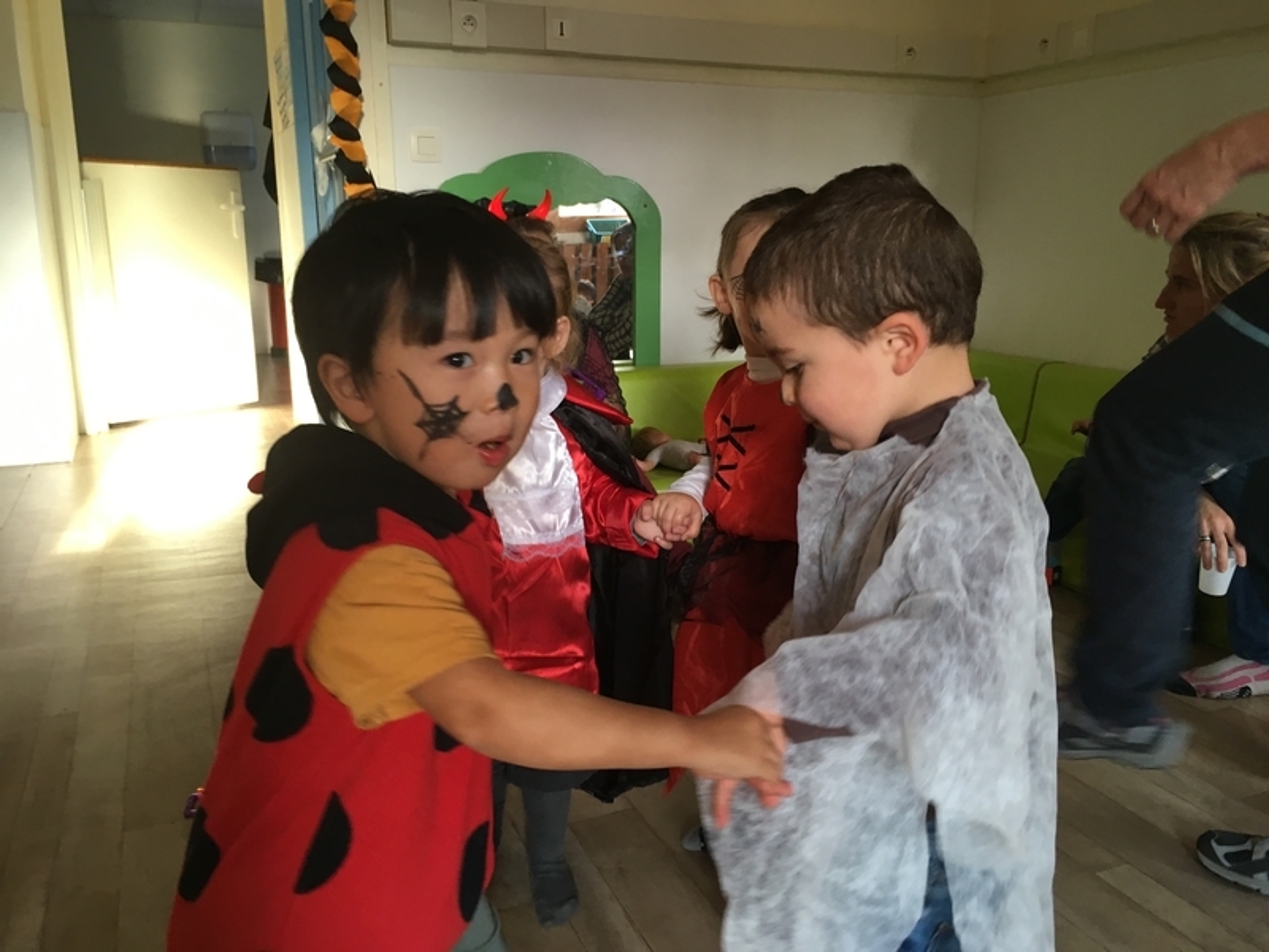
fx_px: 1063
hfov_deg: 61.7
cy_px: 476
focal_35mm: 29
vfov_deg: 48.2
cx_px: 634
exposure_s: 1/33
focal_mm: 4.15
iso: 100
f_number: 2.2
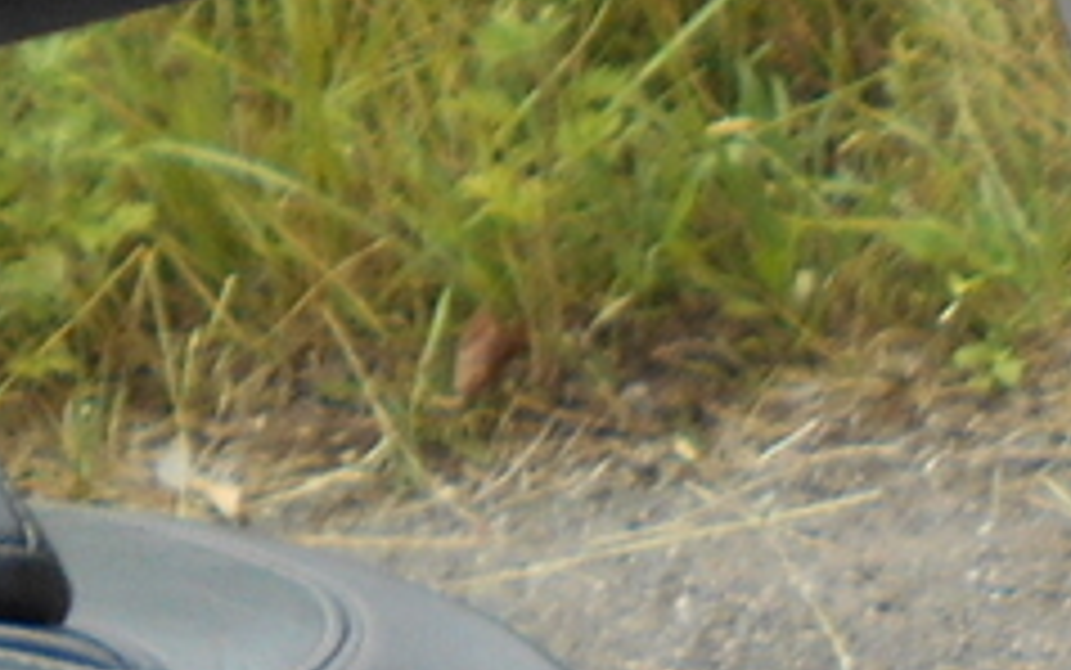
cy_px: 1340
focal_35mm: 208
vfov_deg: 6.2
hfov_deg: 9.1
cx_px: 2520
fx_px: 6074
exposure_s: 1/250
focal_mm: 6.7
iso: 100
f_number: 3.9
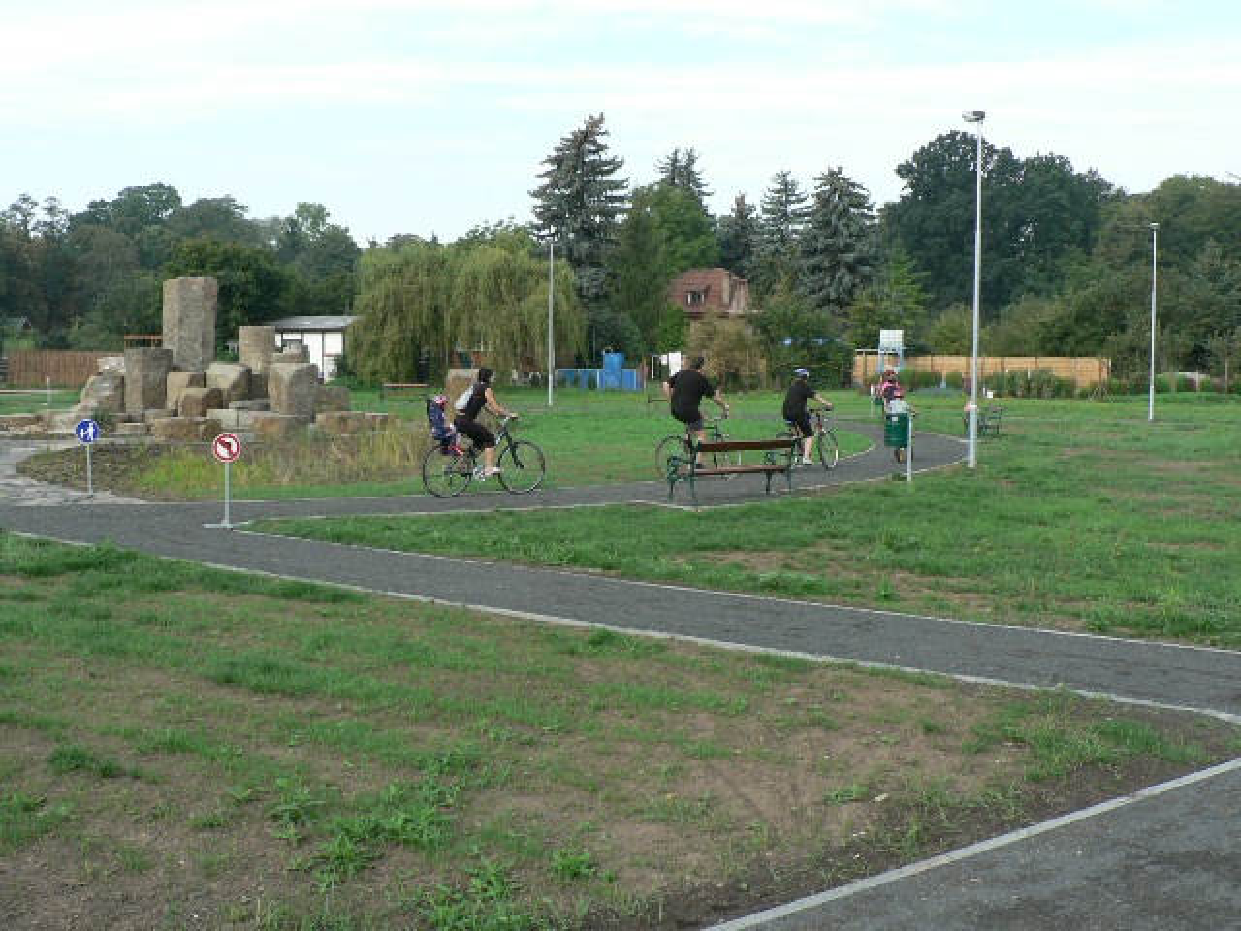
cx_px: 620
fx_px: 1291
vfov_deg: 39.7
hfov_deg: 51.4
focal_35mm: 36
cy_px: 466
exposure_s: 1/320
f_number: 4
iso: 100
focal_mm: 6
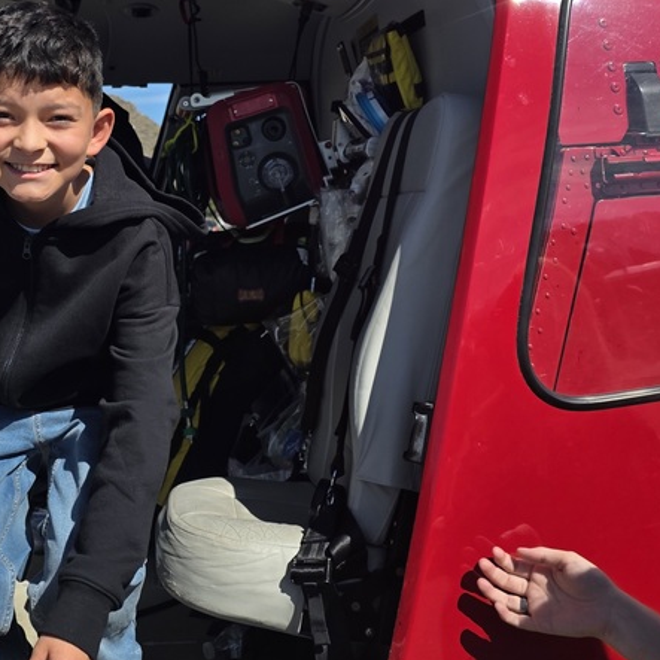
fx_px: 1014
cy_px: 238
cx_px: 153
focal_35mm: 47
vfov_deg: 35.8
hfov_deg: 35.2
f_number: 1.7
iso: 80
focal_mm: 6.3
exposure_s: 1/7944
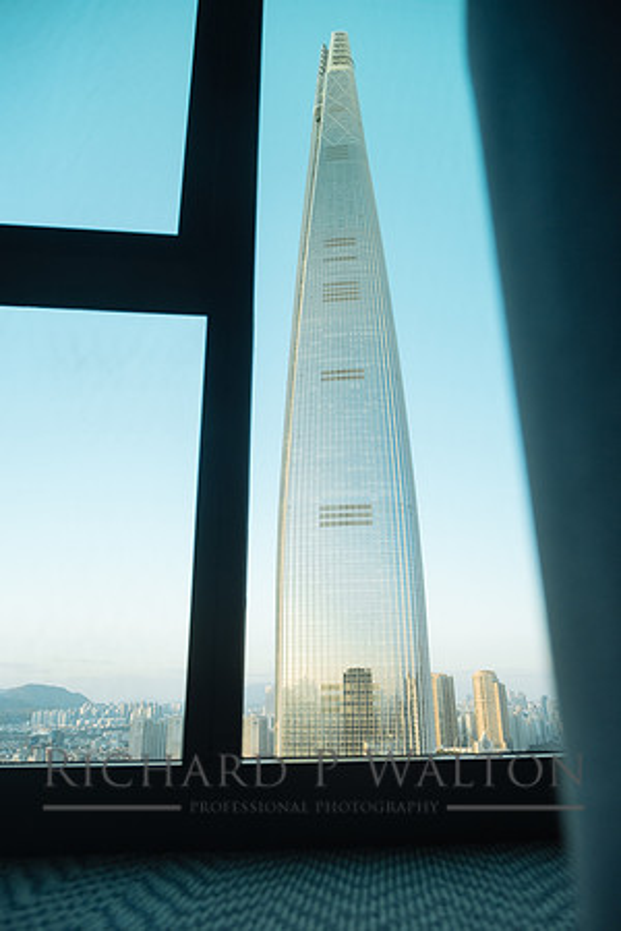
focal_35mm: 24
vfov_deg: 73.7
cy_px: 466
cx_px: 310
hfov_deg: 53.1
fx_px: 621
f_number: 3.2
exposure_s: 1/125
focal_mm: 16
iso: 800
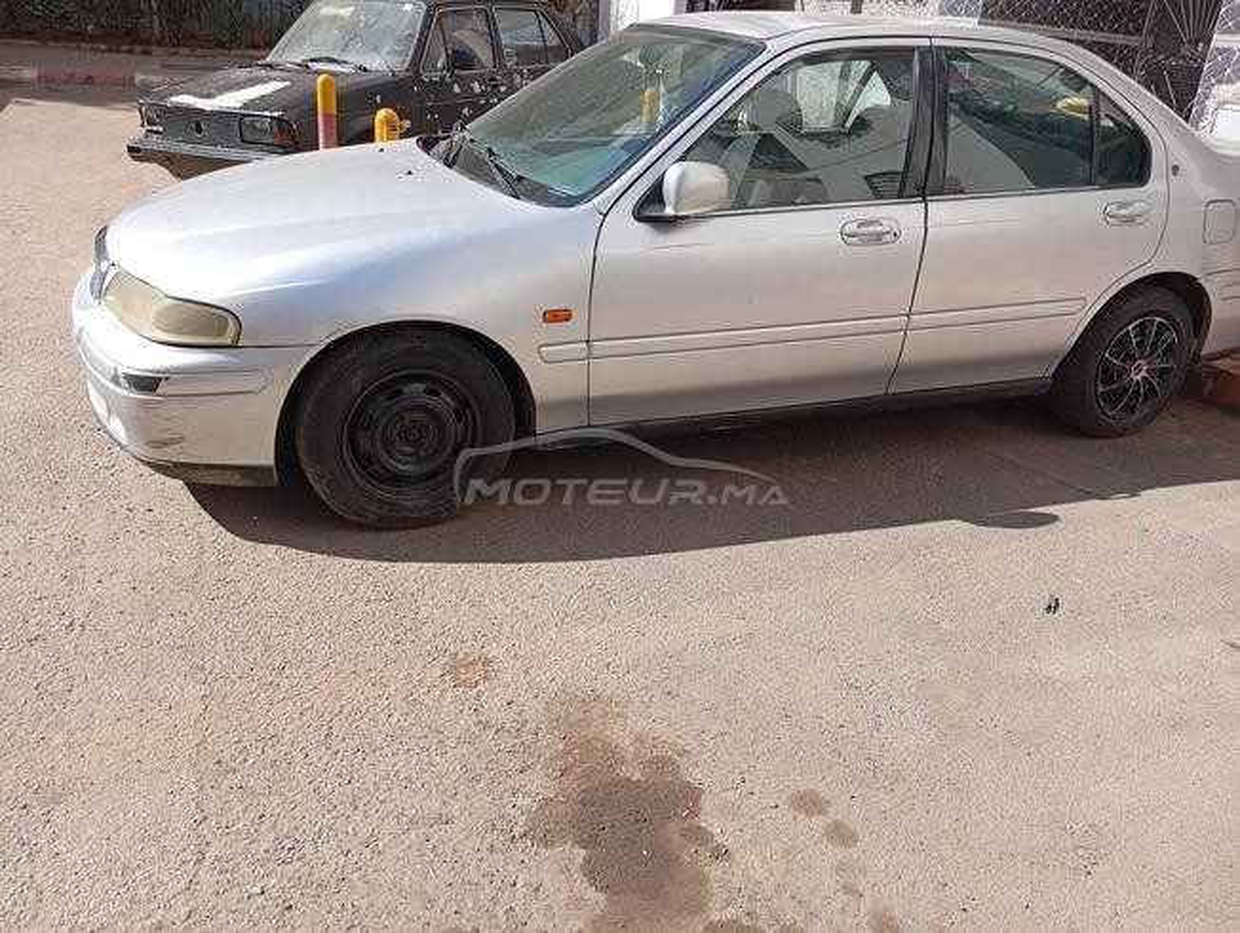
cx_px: 620
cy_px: 466
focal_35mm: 28
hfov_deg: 63.4
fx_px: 1004
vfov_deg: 49.9
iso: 113
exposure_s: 1/508
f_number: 1.8
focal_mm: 4.22
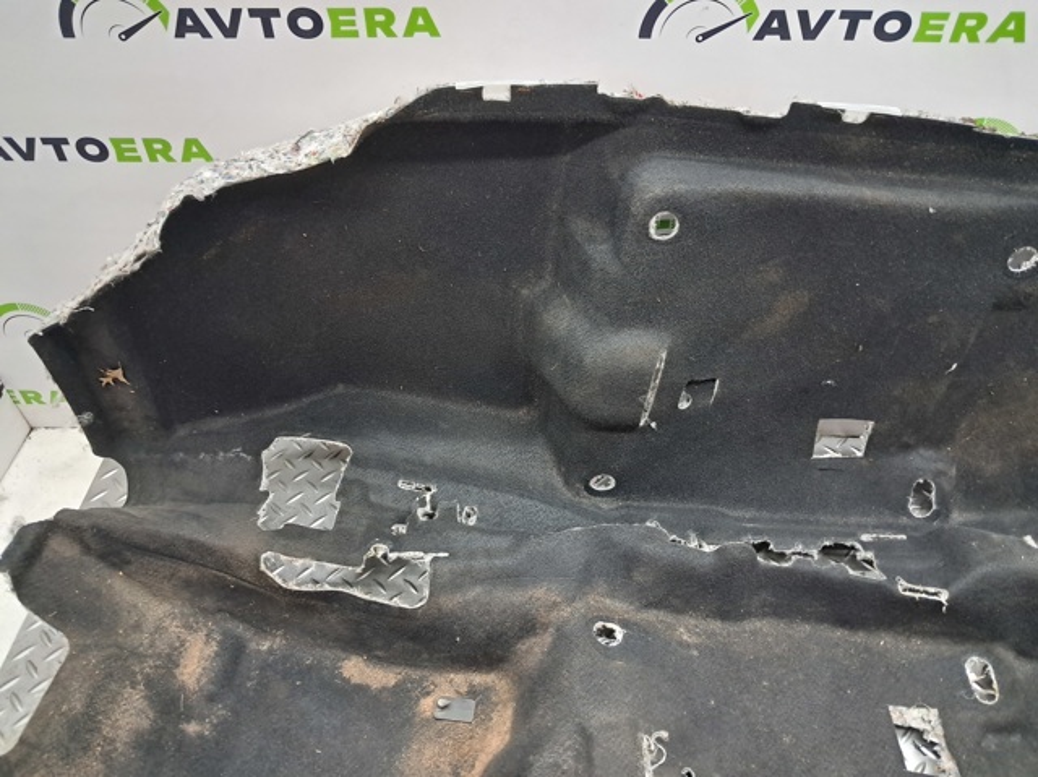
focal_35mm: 27
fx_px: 809
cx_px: 519
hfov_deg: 65.4
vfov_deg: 51.3
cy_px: 388
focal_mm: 4
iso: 320
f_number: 1.8
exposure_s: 1/60
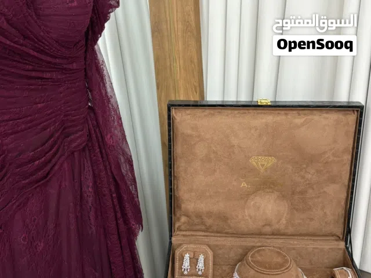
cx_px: 186
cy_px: 139
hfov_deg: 67.3
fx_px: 279
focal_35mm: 26
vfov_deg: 53.1
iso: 160
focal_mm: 5.96
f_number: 1.6
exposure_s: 1/50
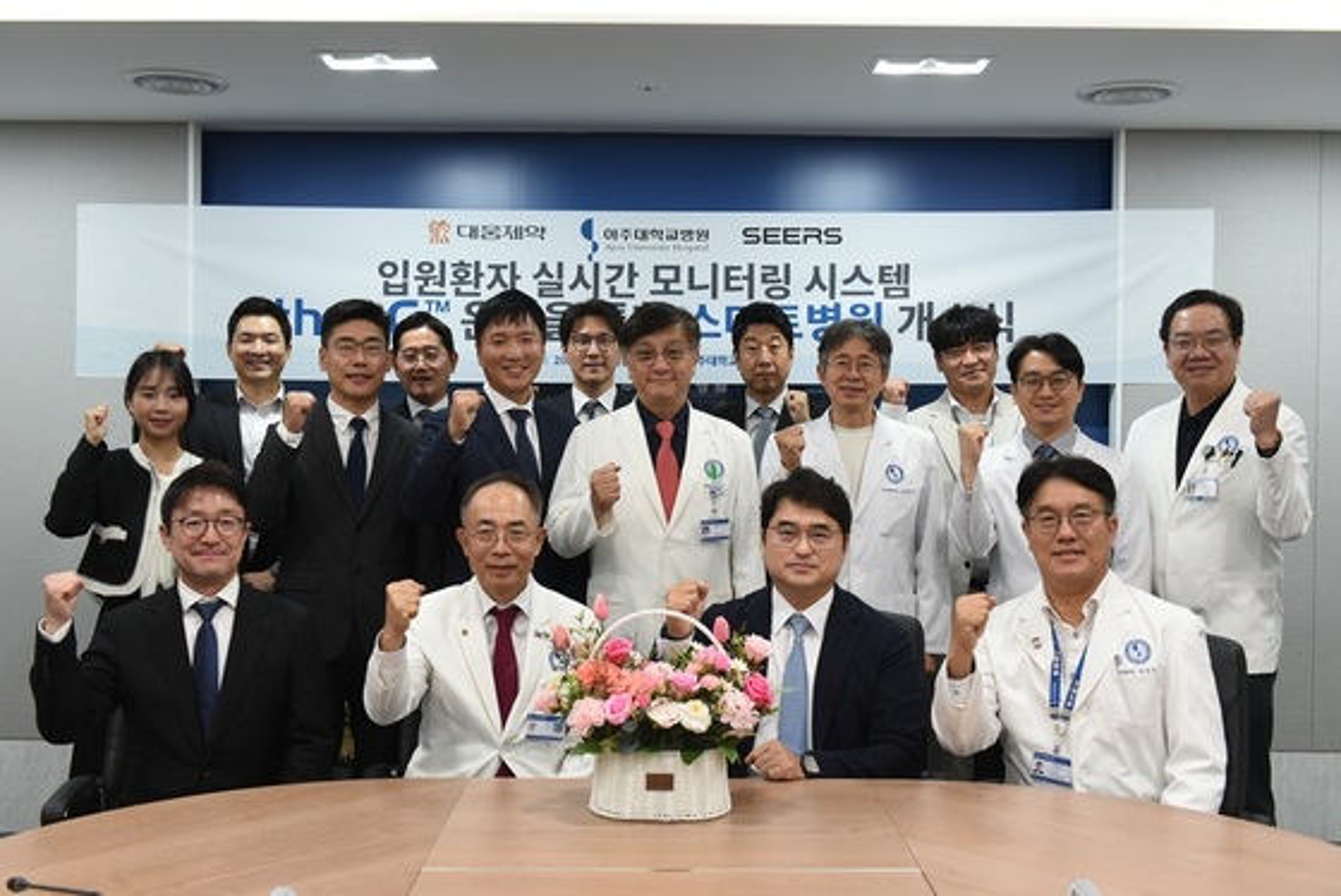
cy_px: 448
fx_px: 1416
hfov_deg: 50.7
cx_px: 670
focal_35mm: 38
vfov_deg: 35.1
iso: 1250
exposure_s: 1/125
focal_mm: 38
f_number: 5.6
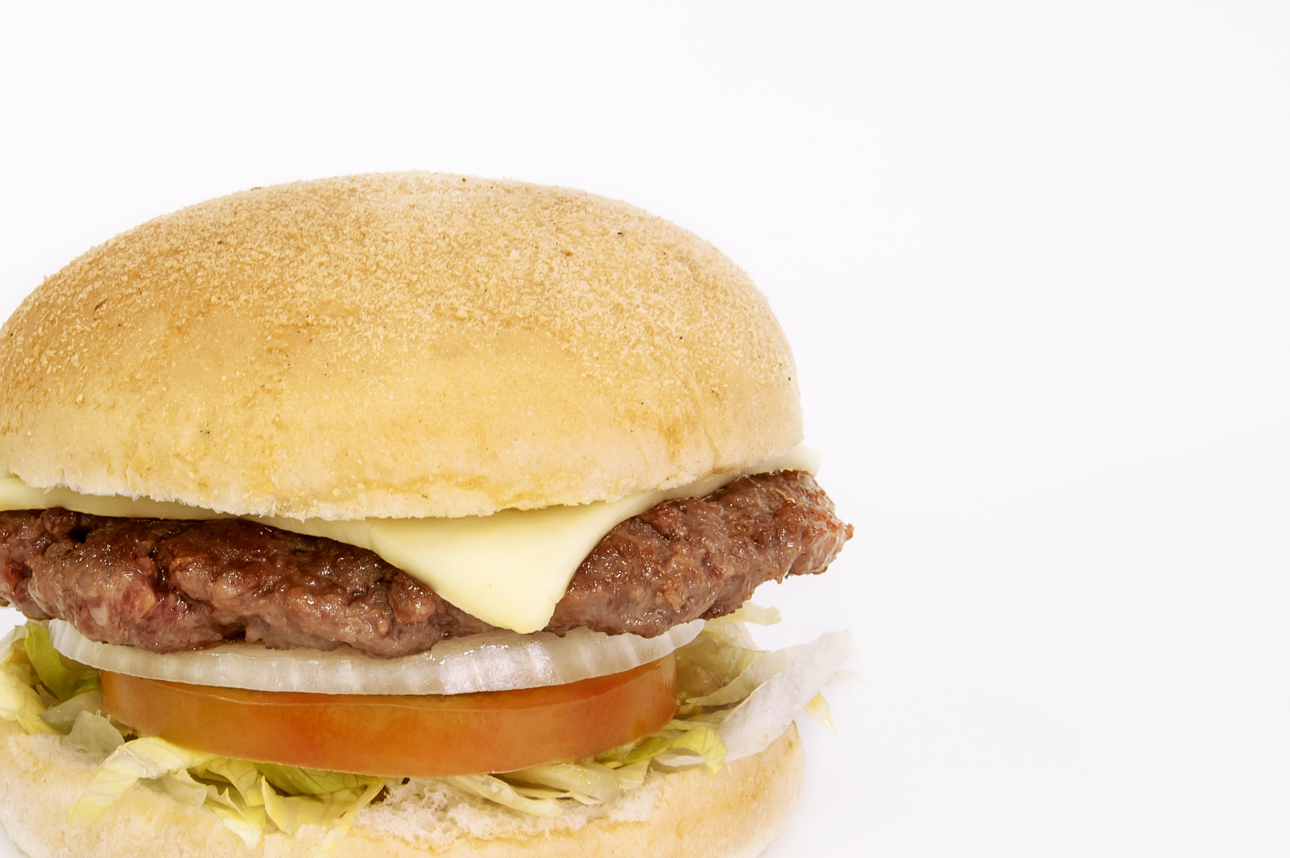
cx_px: 414
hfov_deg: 17.0
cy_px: 496
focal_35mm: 120
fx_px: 4296
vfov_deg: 11.4
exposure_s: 1/1.25
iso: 250
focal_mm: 58
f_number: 18
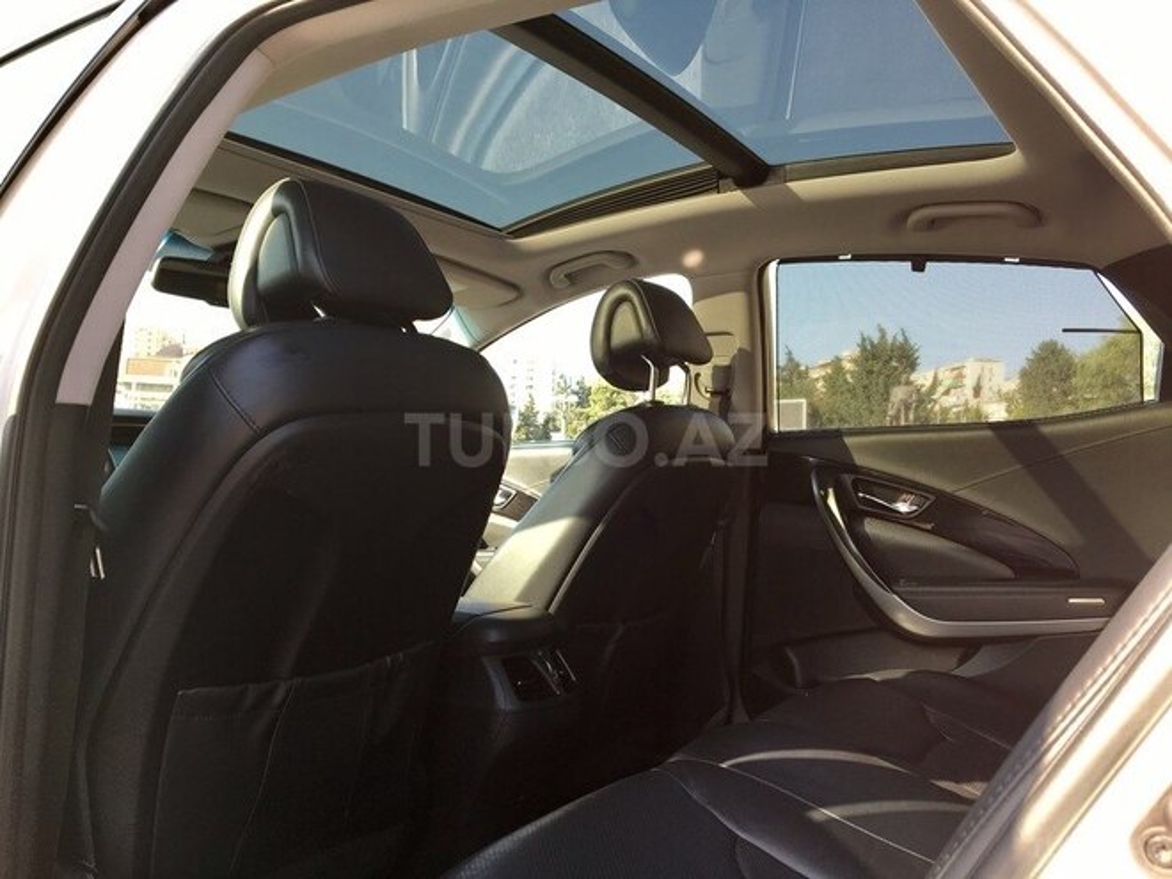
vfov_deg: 48.2
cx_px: 586
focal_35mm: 29
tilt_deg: +4.5
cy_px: 440
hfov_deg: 61.7
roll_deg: -1.7
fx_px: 982
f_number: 2.2
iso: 25
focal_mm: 4.15
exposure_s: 1/119
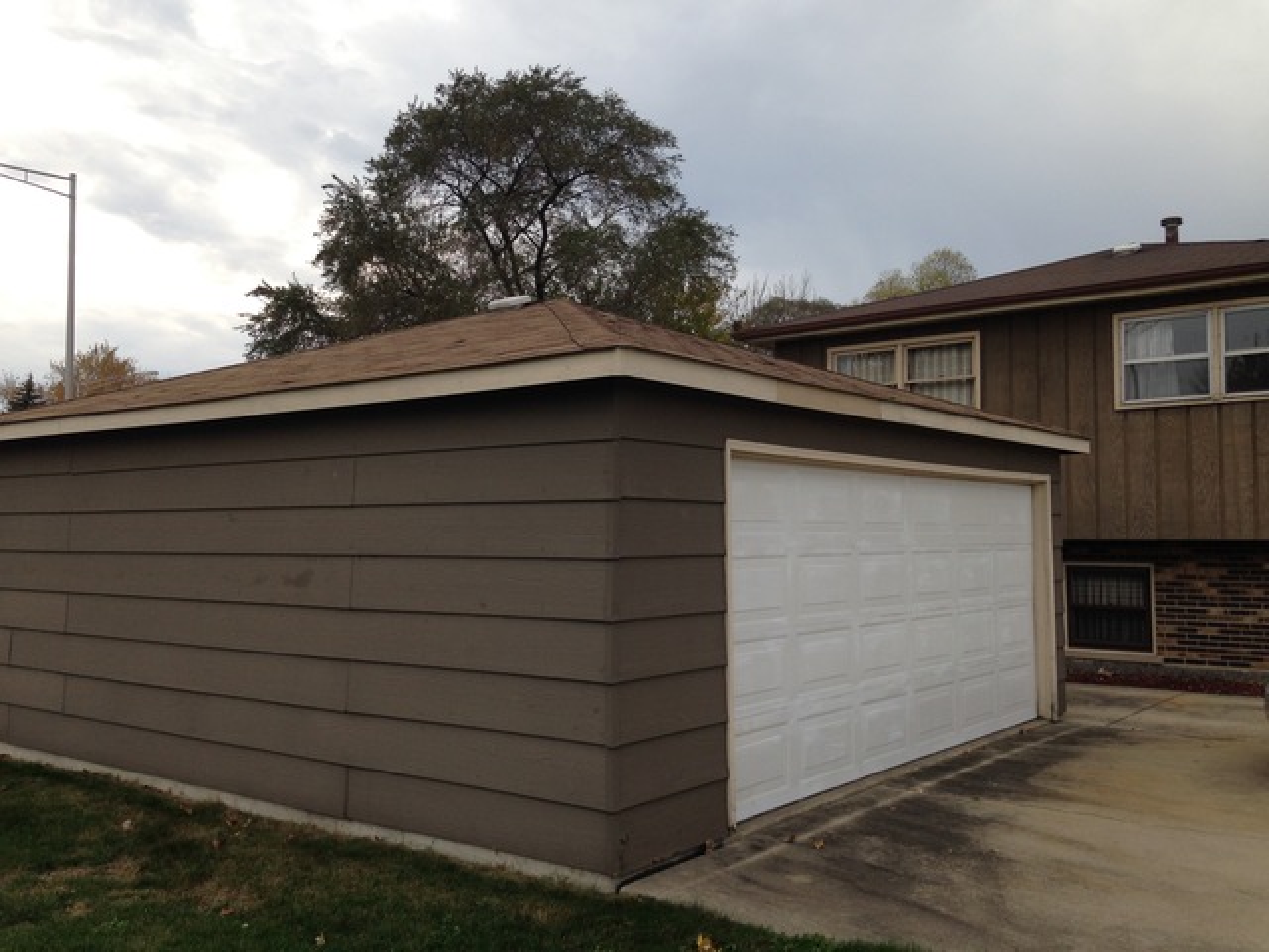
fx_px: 1210
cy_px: 476
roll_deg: +0.0
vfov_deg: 42.9
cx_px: 634
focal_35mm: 33
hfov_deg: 55.4
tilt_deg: +3.6
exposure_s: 1/497
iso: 50
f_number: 2.4
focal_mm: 4.12
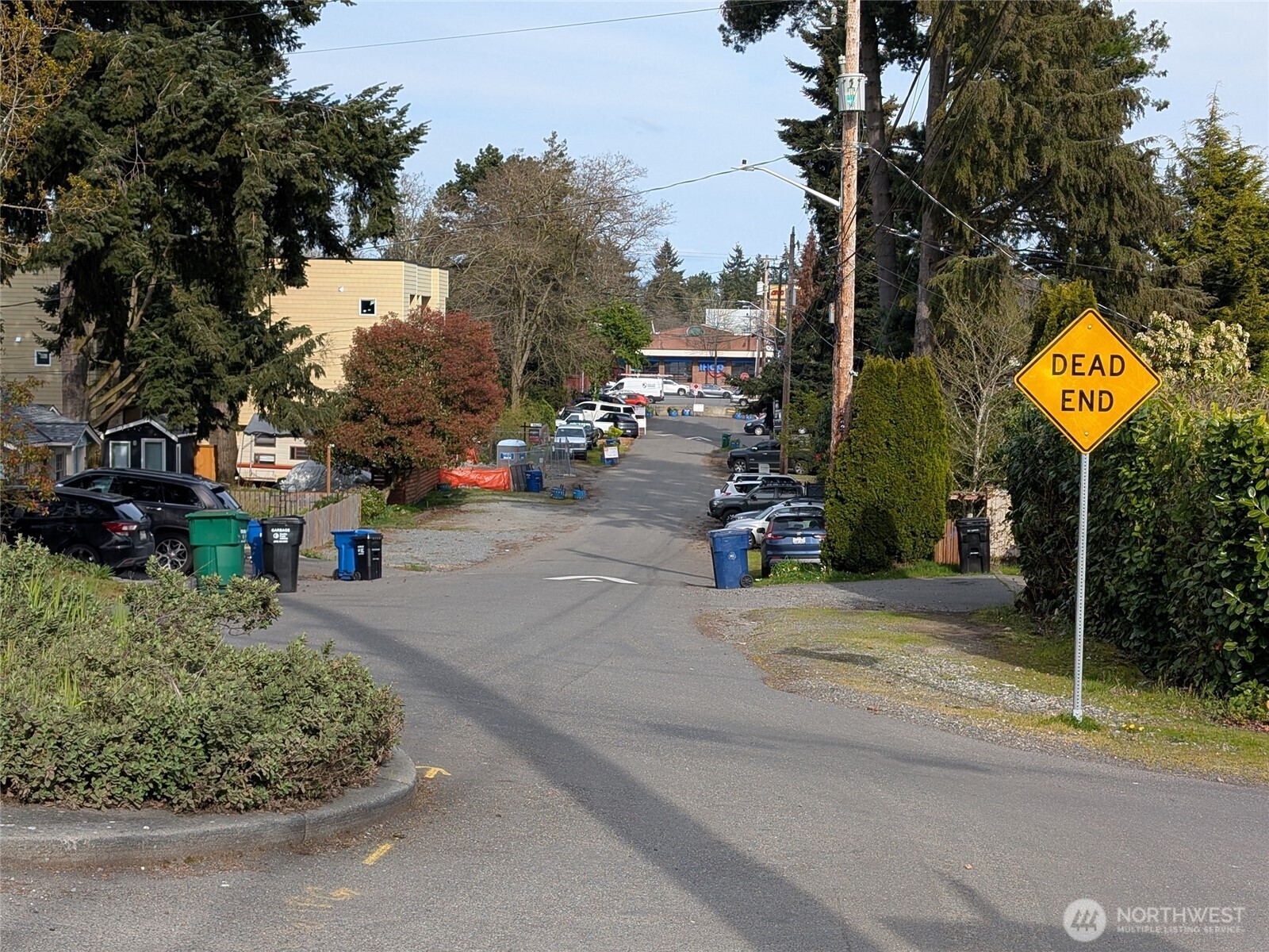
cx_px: 634
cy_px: 476
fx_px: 1796
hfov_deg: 38.9
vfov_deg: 29.7
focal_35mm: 49
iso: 22
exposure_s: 1/706
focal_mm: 6.9
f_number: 1.68
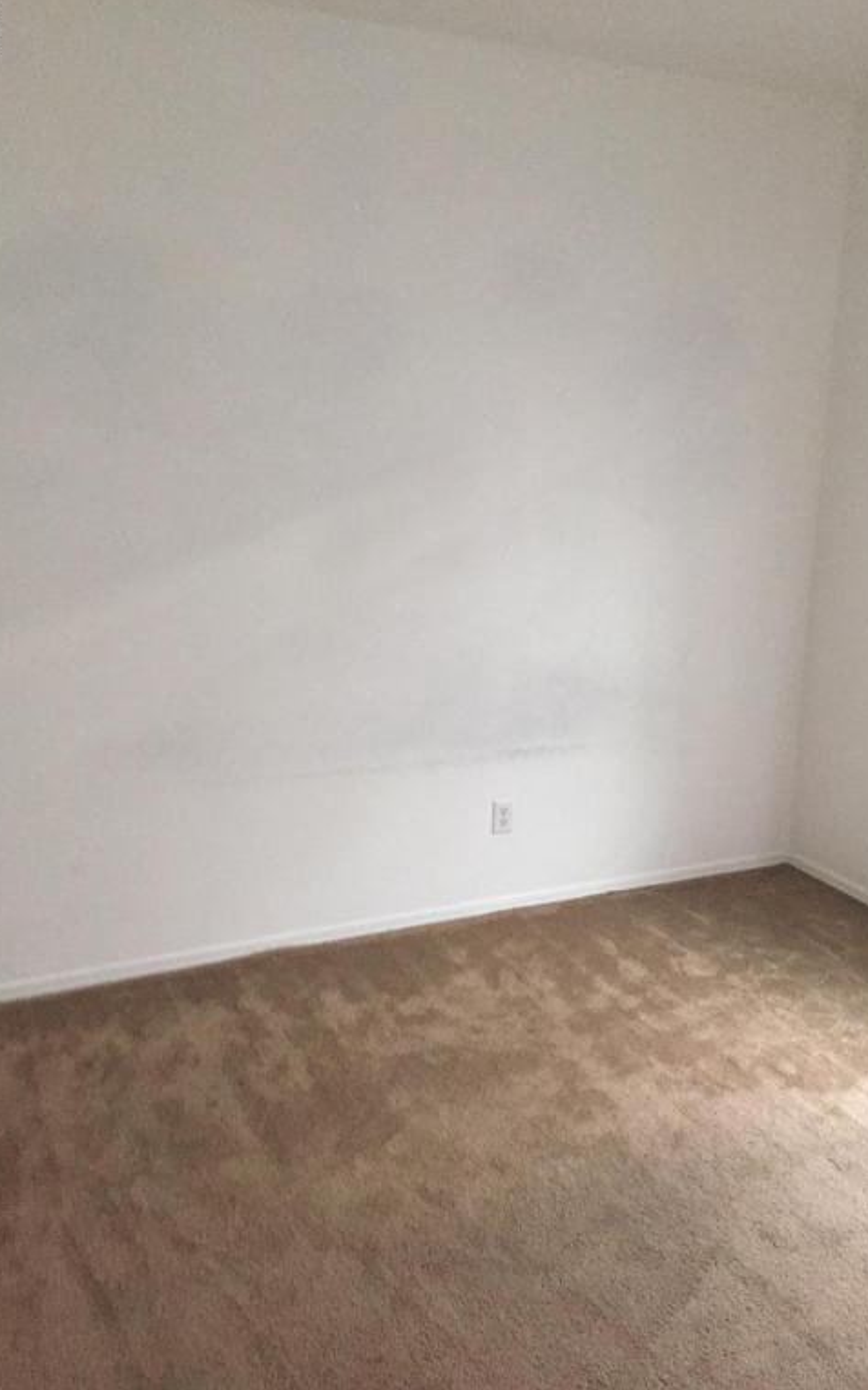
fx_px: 1174
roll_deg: -3.3
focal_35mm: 31
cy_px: 691
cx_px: 483
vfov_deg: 61.2
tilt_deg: -13.2
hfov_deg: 40.5
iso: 250
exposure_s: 1/20
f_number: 2.2
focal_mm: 4.15
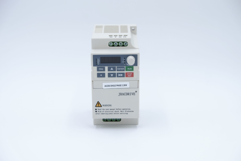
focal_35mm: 73
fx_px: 489
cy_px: 80
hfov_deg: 27.7
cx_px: 120
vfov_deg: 18.7
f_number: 5
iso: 200
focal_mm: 48.4
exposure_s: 1/140
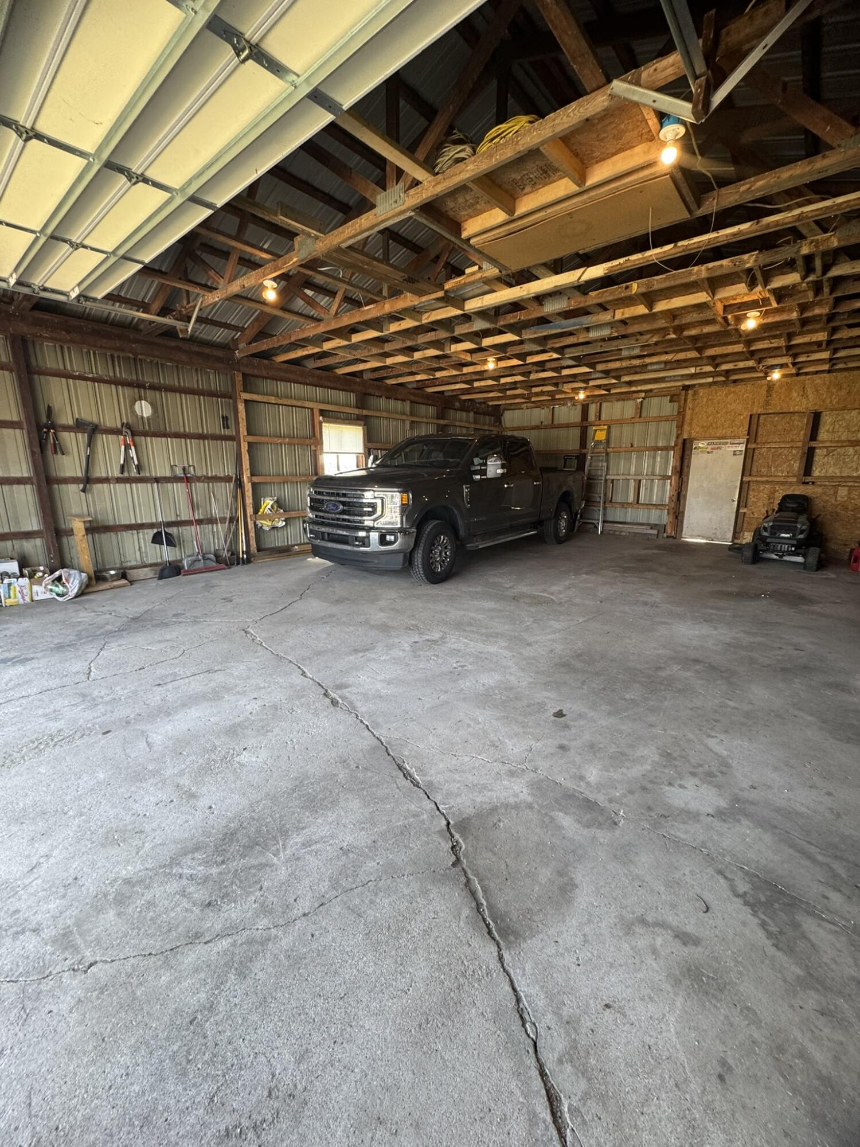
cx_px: 430
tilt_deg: -12.2
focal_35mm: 14
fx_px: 464
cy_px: 574
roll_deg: -0.1
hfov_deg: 85.7
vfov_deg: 102.1
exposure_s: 1/120
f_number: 2.2
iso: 160
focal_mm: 2.22
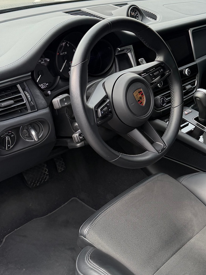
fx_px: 373
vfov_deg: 40.4
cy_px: 123
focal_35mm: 47
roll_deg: -2.4
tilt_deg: -25.1
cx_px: 140
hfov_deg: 30.6
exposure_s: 1/339
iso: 80
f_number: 1.78
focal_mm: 6.76
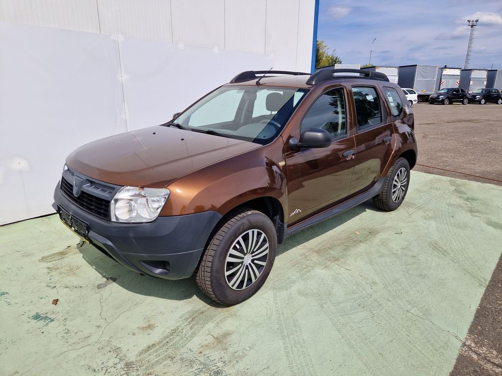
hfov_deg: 73.9
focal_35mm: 23
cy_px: 188
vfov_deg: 58.9
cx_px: 251
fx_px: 334
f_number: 1.8
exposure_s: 1/2760
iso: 50
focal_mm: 5.4
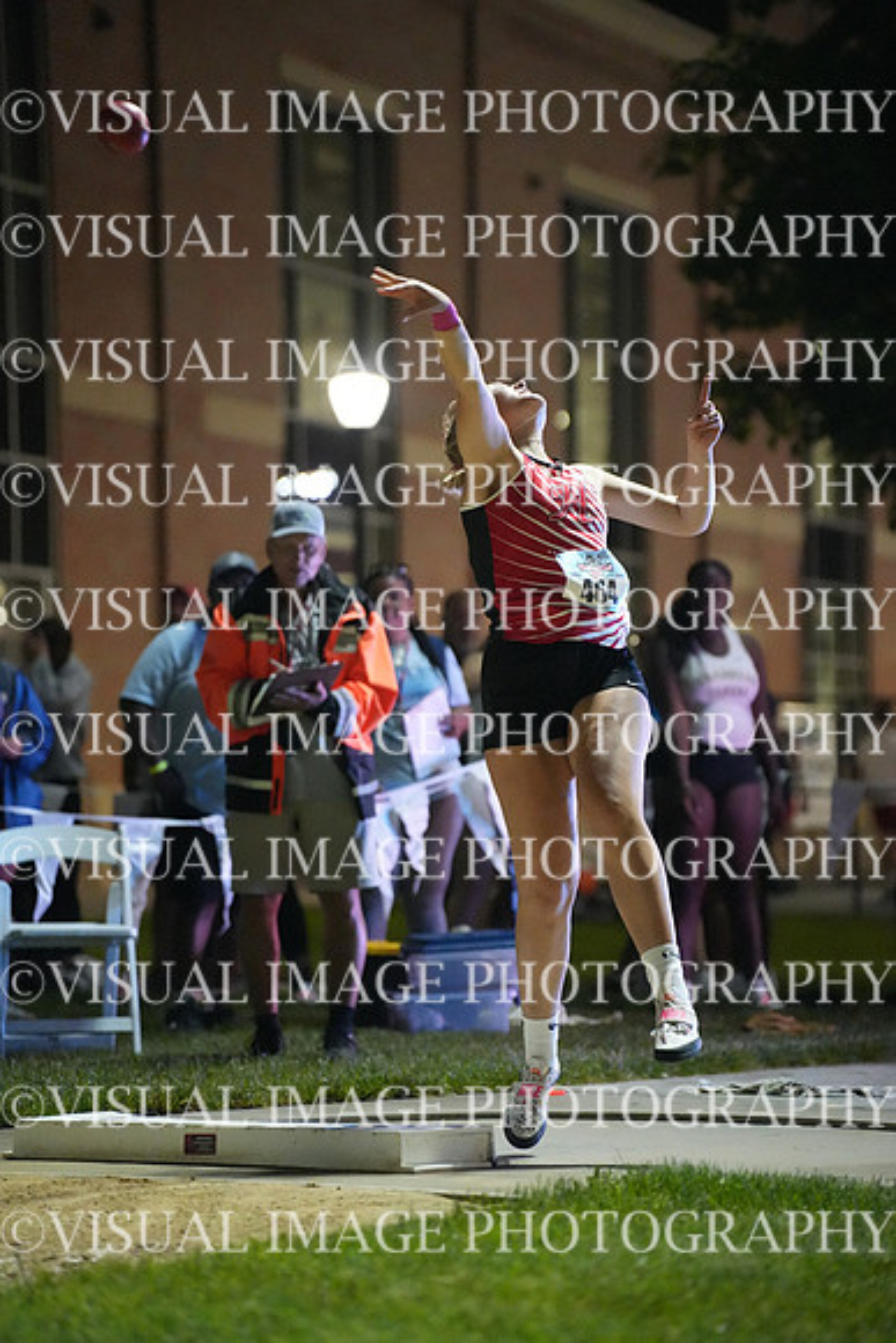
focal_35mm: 132
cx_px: 448
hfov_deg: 10.4
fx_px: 4925
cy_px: 672
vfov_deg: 15.5
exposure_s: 1/1250
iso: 16000
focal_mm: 132
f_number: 2.8
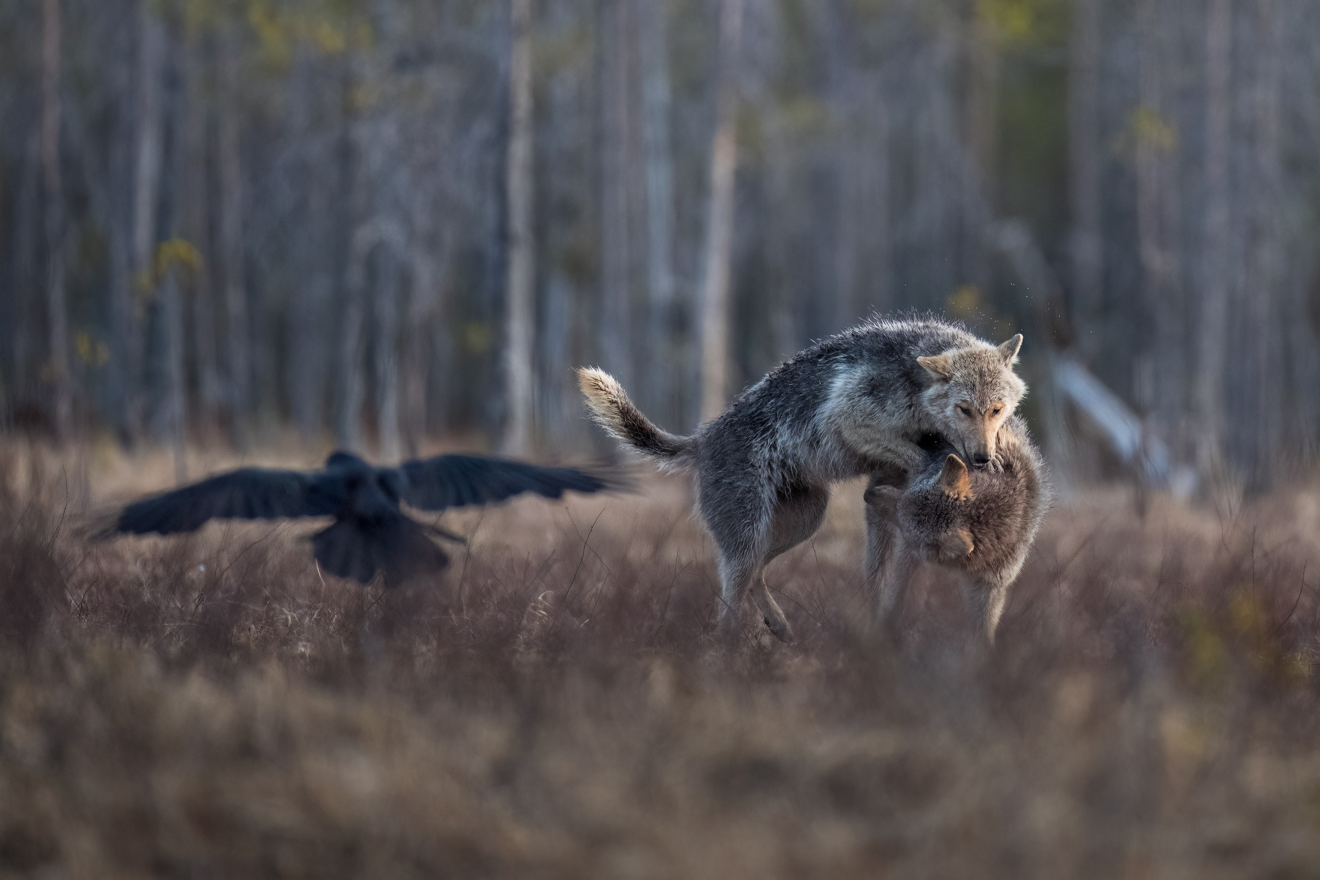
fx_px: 22000
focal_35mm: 600
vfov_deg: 2.3
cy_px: 440
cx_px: 660
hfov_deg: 3.4
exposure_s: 1/1000
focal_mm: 600
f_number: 4
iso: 3200
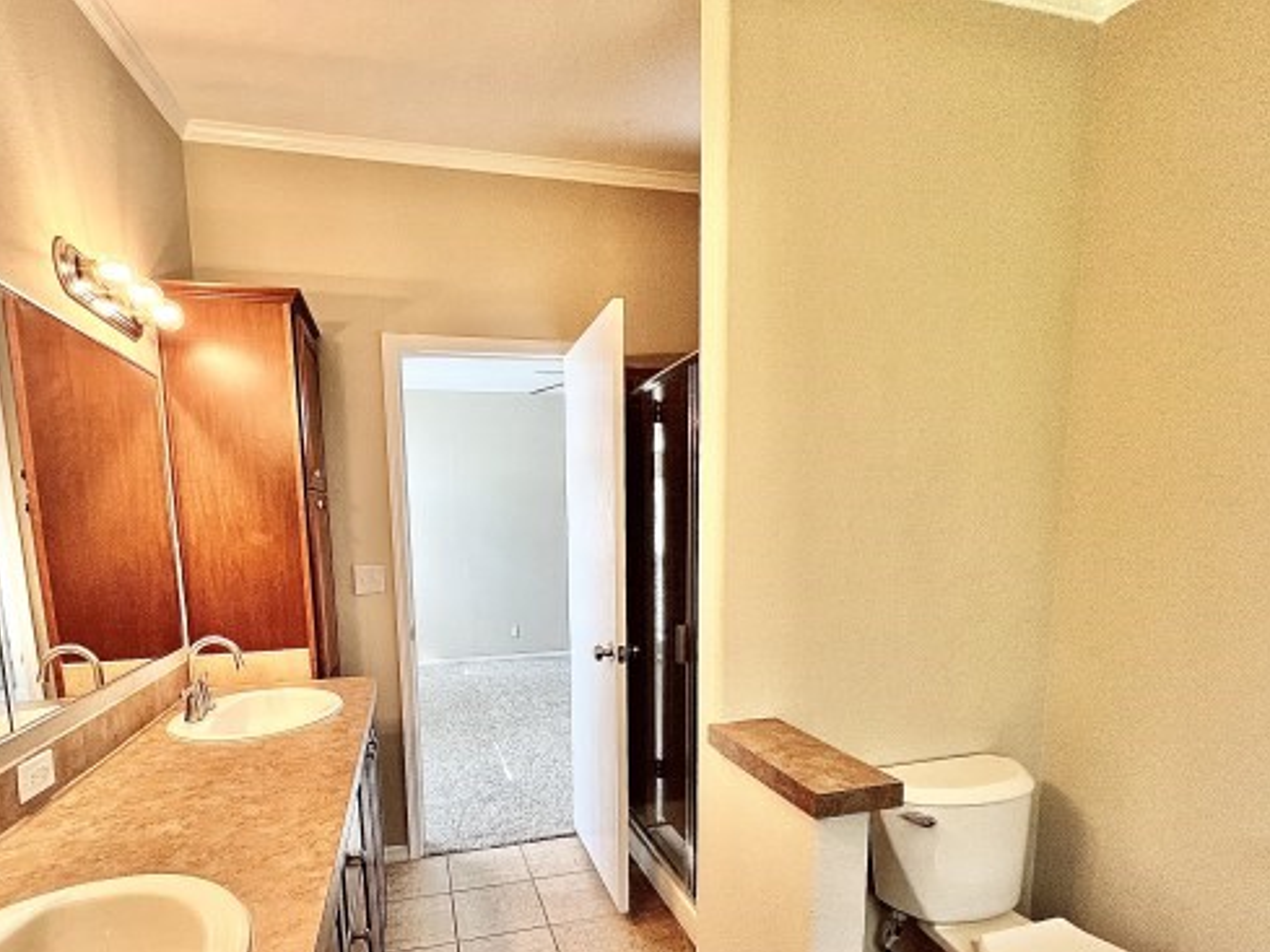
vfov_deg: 72.9
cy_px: 620
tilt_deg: -6.5
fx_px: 624
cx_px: 574
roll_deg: +1.2
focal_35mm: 17
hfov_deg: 90.7
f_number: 1.8
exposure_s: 1/120
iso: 160
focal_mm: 1.57
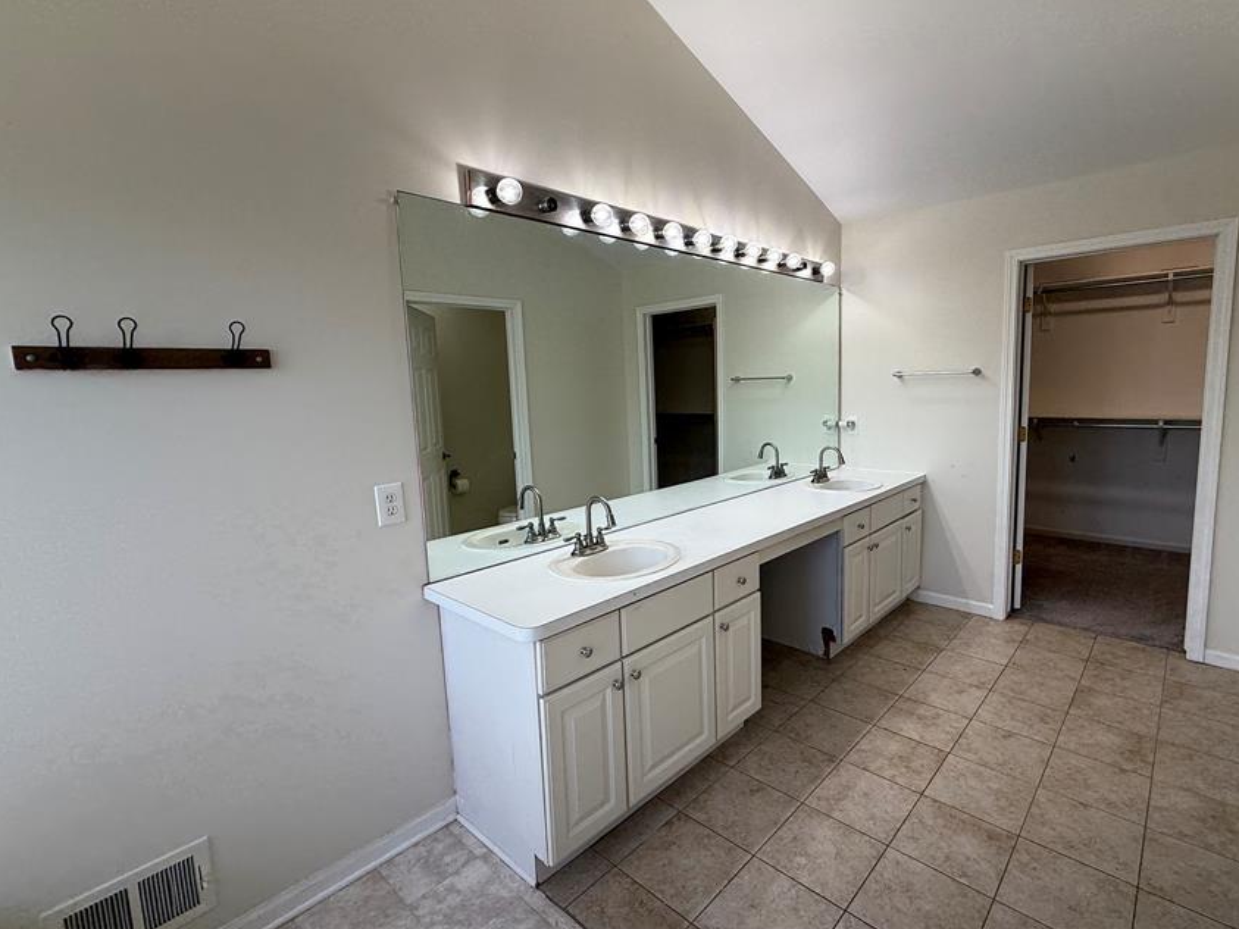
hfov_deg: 90.8
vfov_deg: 74.7
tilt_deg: -5.5
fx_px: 608
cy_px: 459
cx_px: 679
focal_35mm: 17
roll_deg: +2.3
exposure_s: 1/125
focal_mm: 2.22
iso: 50
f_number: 2.2
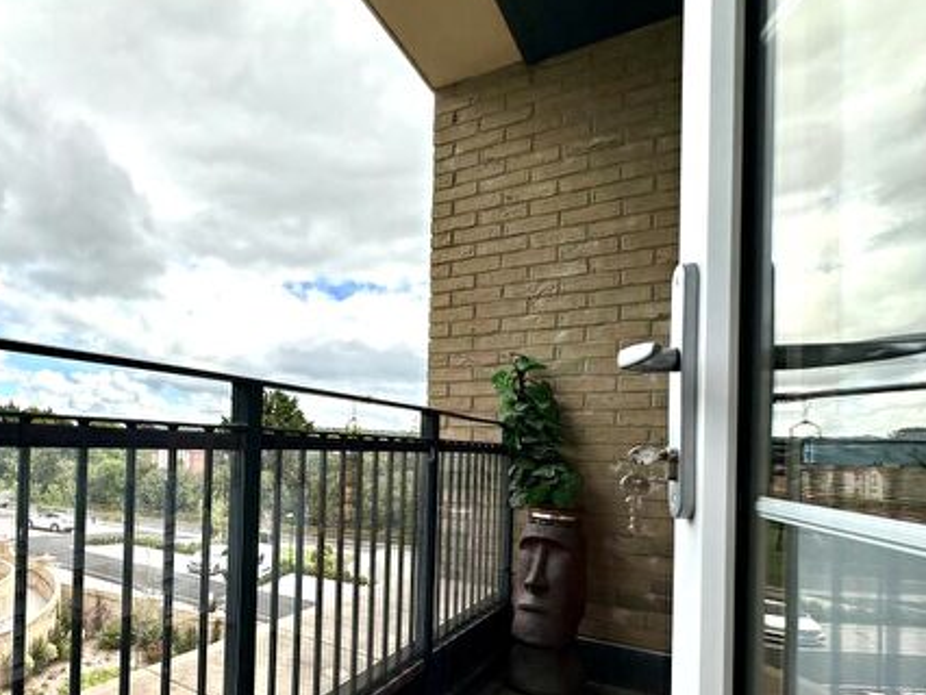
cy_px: 438
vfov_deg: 58.1
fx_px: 616
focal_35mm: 23
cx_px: 174
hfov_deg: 66.5
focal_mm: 2.22
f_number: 2.2
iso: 50
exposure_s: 1/1553
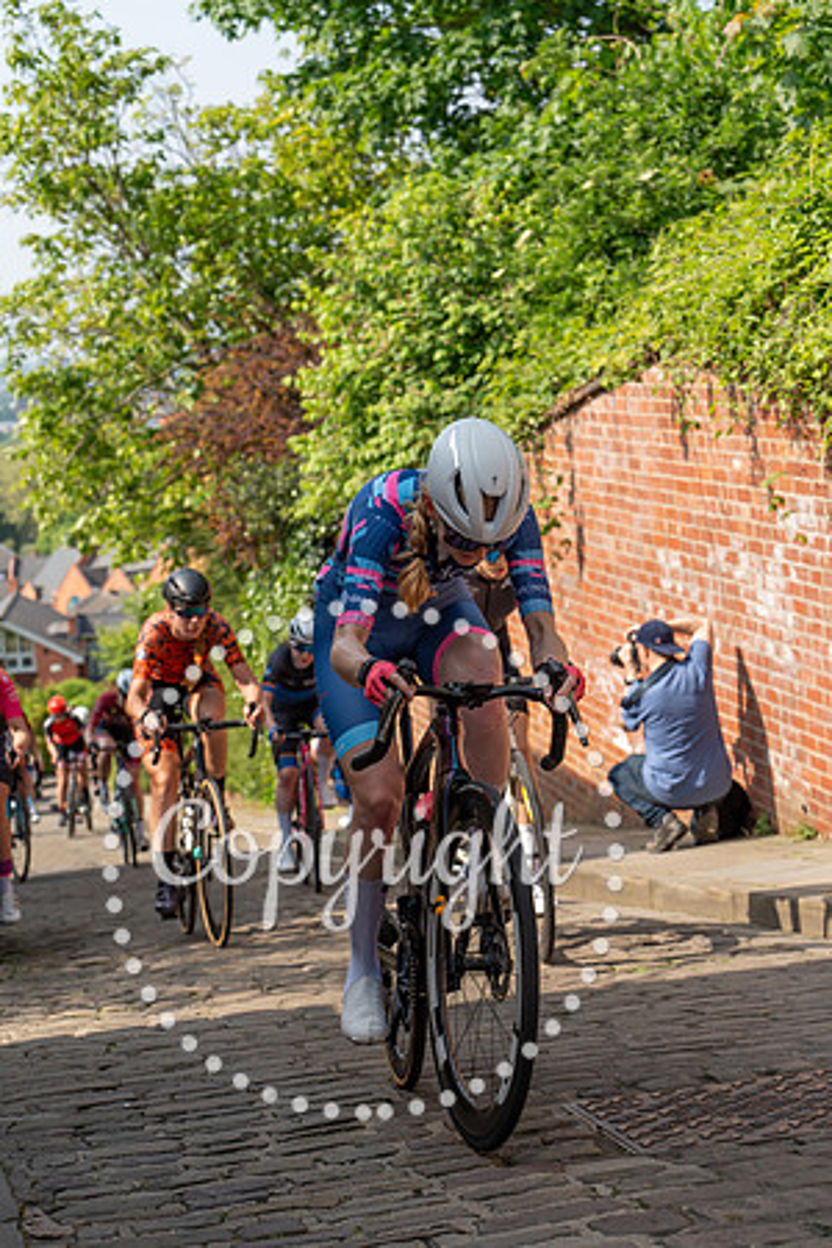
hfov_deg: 18.7
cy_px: 624
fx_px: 2530
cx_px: 416
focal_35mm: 73
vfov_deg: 27.7
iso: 200
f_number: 5.6
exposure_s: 1/640
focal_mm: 73
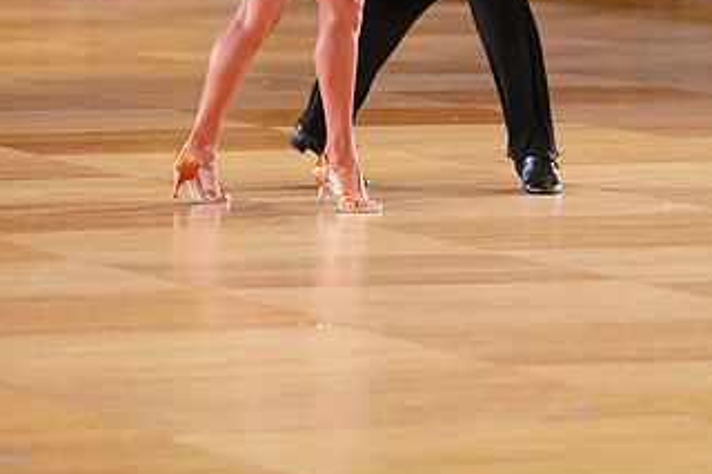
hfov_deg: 5.7
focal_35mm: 363
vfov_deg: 3.8
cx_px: 390
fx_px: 7175
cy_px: -100
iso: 3200
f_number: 4
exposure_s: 1/400
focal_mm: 200
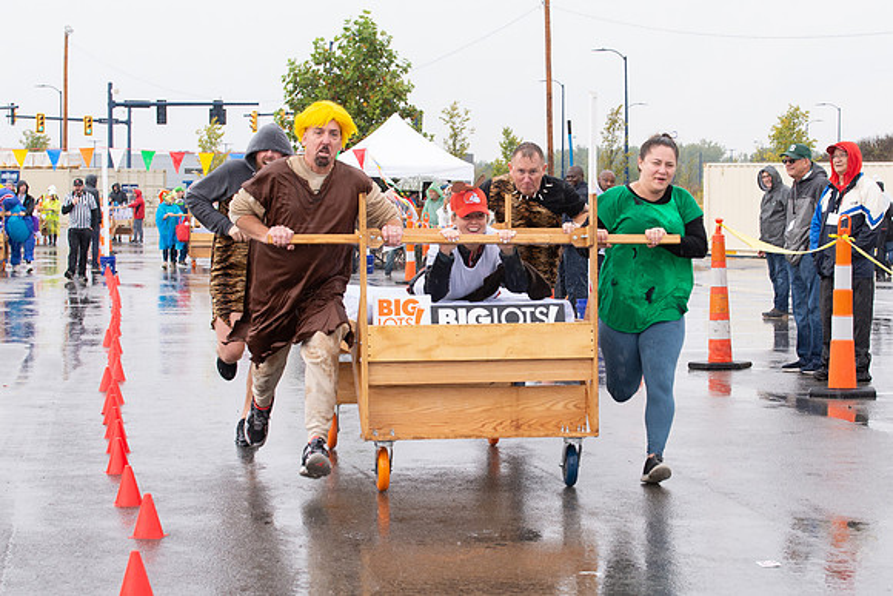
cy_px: 340
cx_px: 502
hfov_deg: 21.1
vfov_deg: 14.2
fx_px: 2393
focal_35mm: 96
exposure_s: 1/400
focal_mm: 70
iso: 800
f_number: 7.1
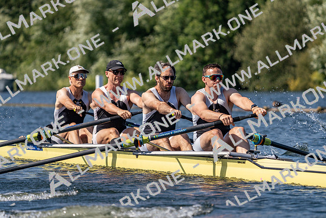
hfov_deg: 7.3
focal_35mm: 284
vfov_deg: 4.8
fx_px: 2572
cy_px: 109
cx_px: 163
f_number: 5.6
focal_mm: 284
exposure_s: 1/2000
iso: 200
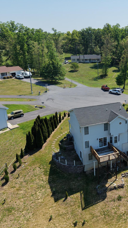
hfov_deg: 32.4
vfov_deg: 56.6
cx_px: 111
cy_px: 114
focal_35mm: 35
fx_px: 211
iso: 400
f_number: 1.8
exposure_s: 1/6400
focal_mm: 8.67
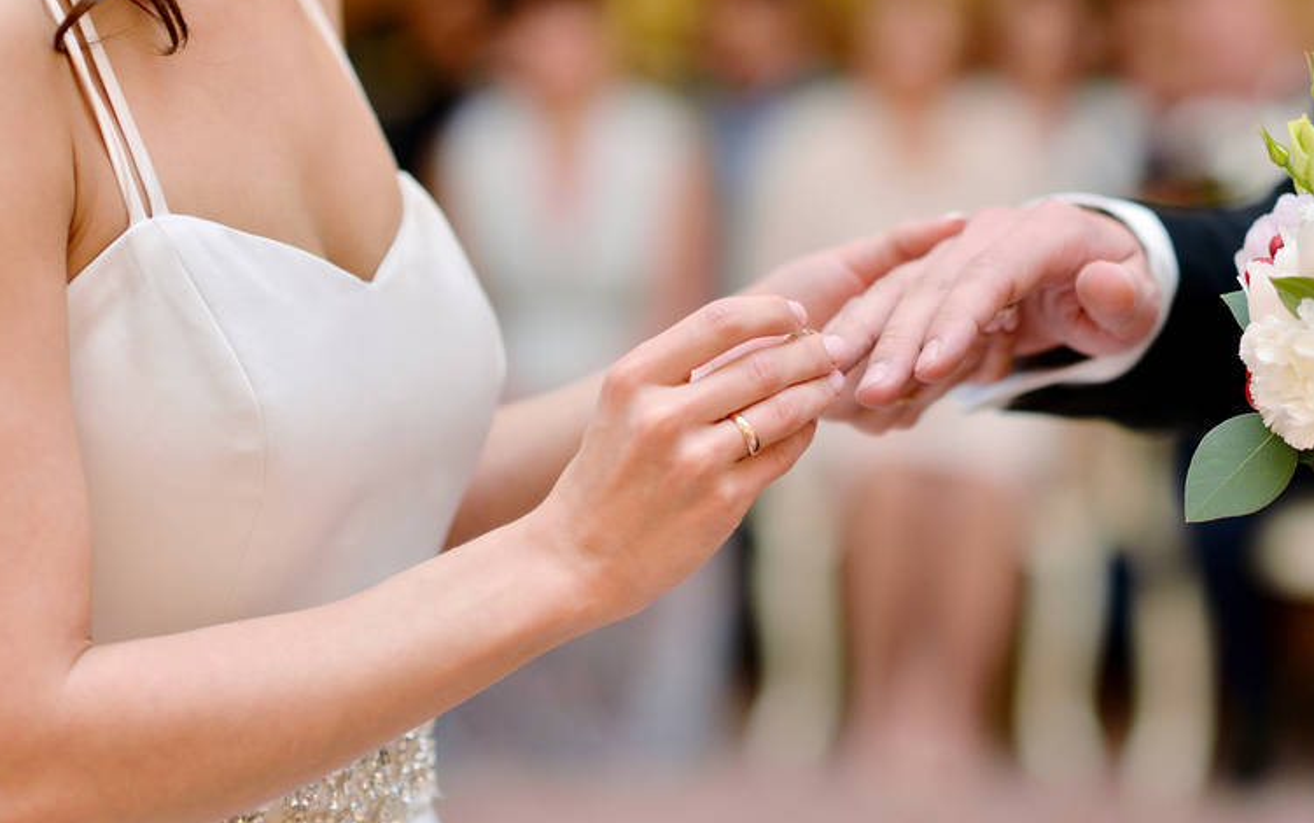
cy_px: 358
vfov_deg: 11.1
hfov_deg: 17.6
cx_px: 797
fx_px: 4227
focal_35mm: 118
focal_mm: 85
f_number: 2.2
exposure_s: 1/200
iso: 400
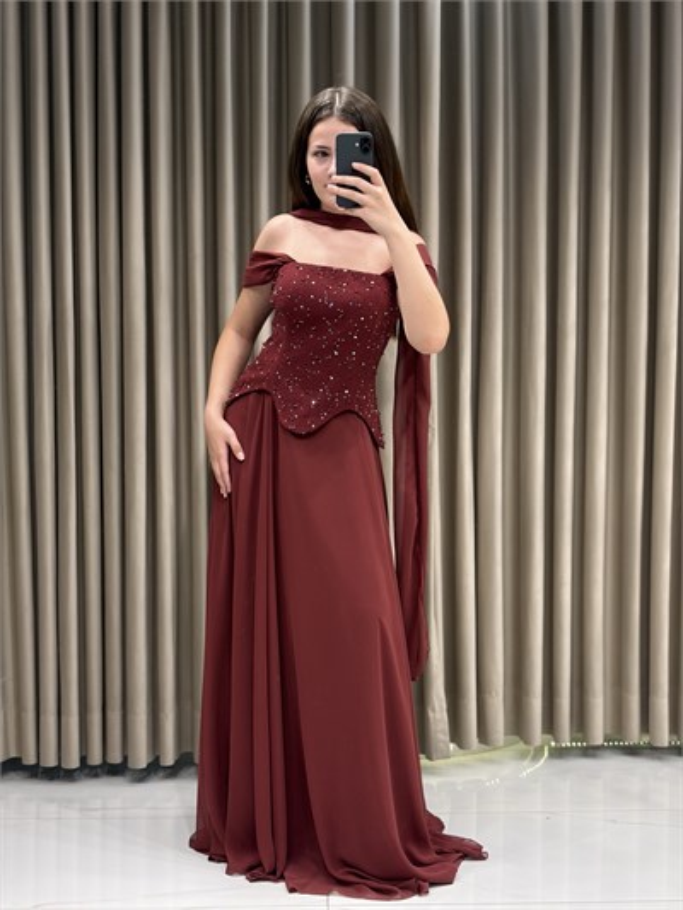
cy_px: 455
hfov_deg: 28.0
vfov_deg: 36.8
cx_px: 342
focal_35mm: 52
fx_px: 1367
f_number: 1.6
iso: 32
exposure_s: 1/259
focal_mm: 5.96
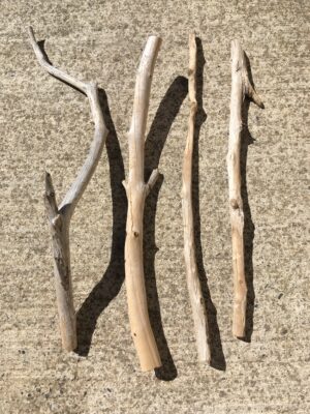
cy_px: 207
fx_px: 346
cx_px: 155
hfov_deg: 48.2
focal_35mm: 29
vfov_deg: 61.7
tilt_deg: -78.1
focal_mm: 4.15
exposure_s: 1/3205
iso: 25
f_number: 2.2
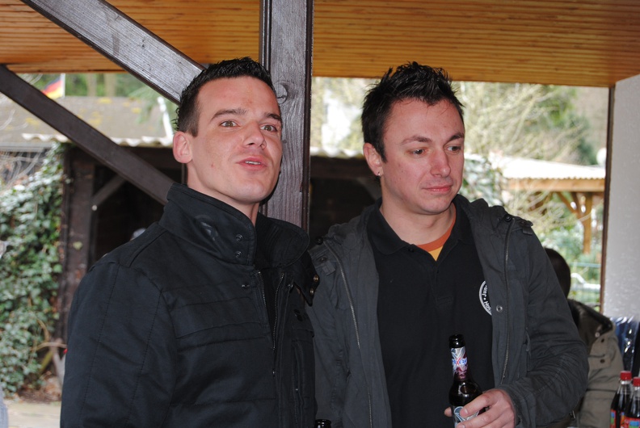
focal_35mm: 82
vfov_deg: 16.6
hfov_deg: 24.6
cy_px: 214
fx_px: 1468
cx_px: 320
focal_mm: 55
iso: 200
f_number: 5.6
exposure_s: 1/60
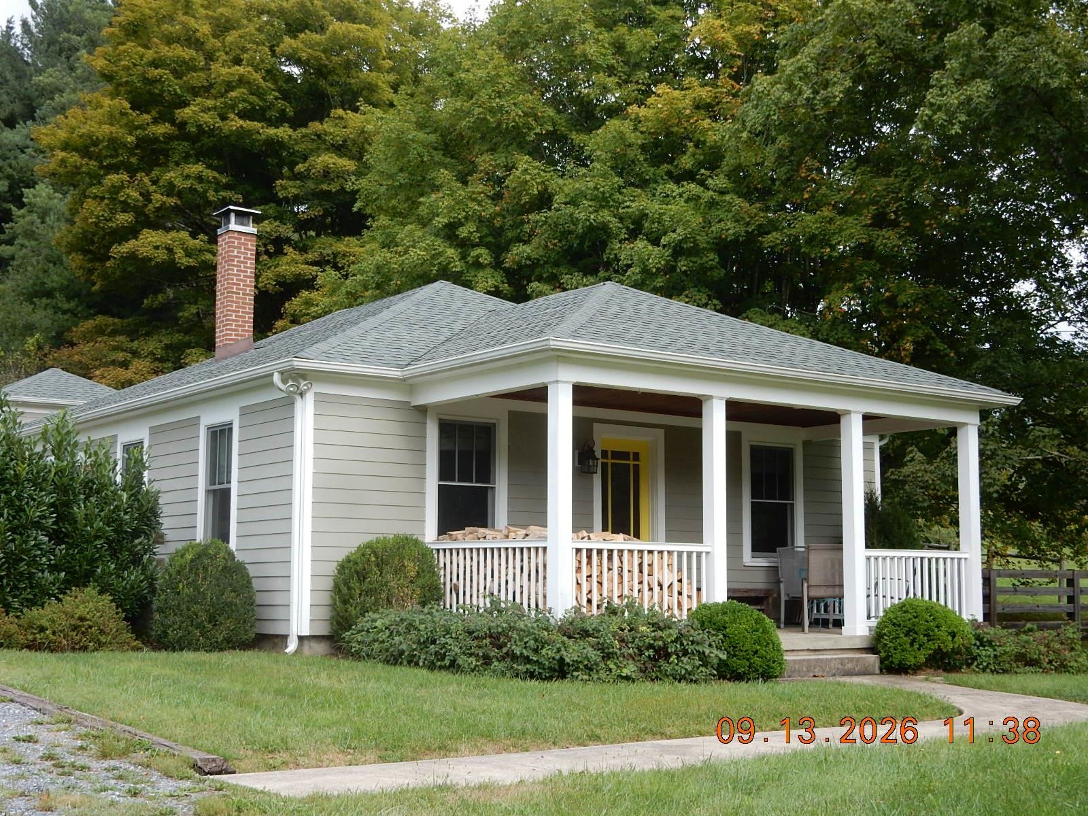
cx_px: 544
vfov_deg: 28.6
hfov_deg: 37.5
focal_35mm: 51
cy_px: 408
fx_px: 1603
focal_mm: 9
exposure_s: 1/320
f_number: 4.5
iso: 125
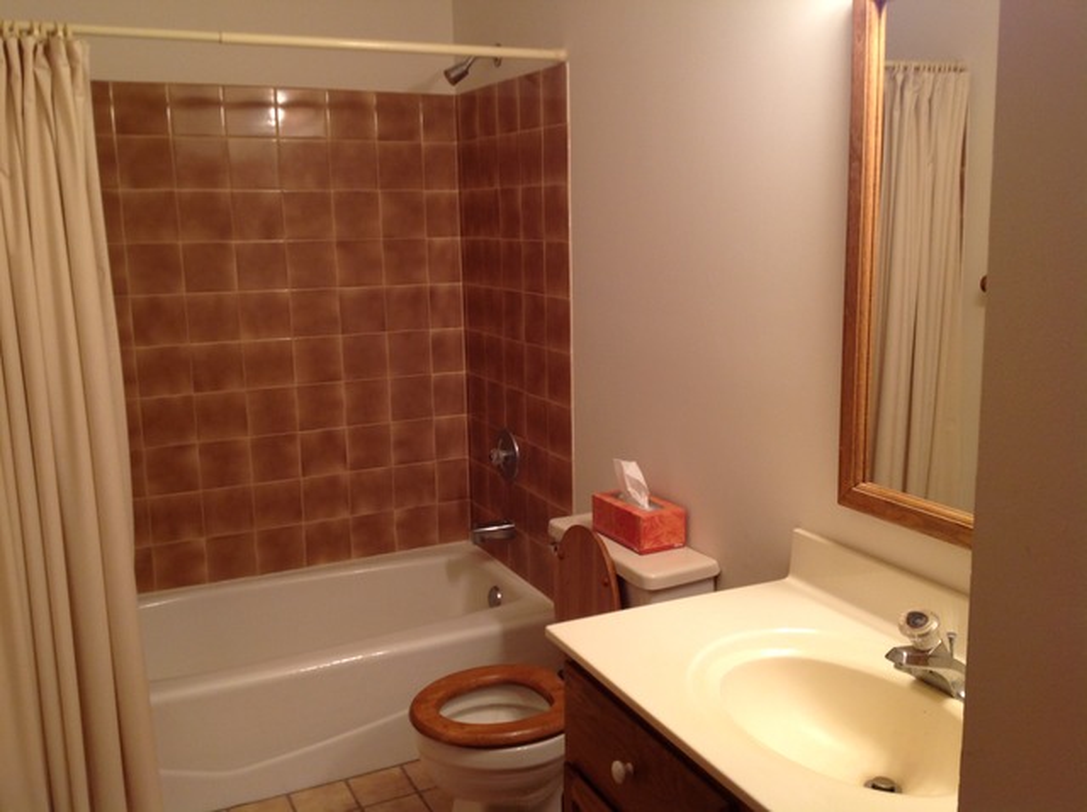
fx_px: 1097
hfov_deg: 52.7
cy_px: 406
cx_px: 544
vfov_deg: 40.6
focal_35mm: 35
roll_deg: +0.3
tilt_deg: -9.0
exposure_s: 1/15
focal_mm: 4.28
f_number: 2.4
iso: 64
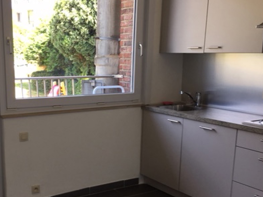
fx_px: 357
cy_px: 137
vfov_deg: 30.6
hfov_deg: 40.0
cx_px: 91
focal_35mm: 47
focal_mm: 4.15
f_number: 2.2
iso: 25
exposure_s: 1/50
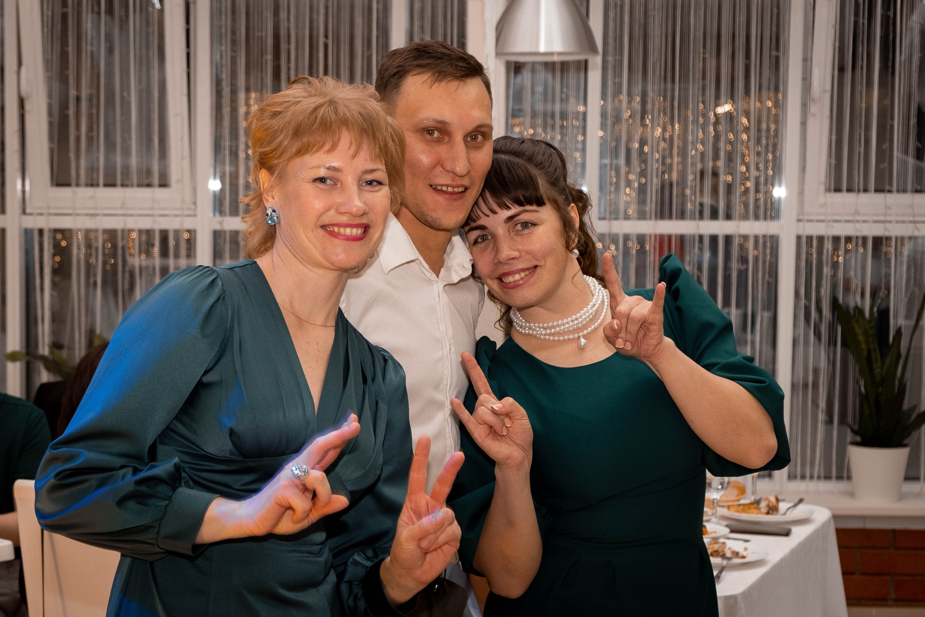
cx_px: 409
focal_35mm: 65
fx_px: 1674
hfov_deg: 30.9
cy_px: 368
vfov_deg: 20.9
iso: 800
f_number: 3.6
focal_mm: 31.5
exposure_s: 1/125
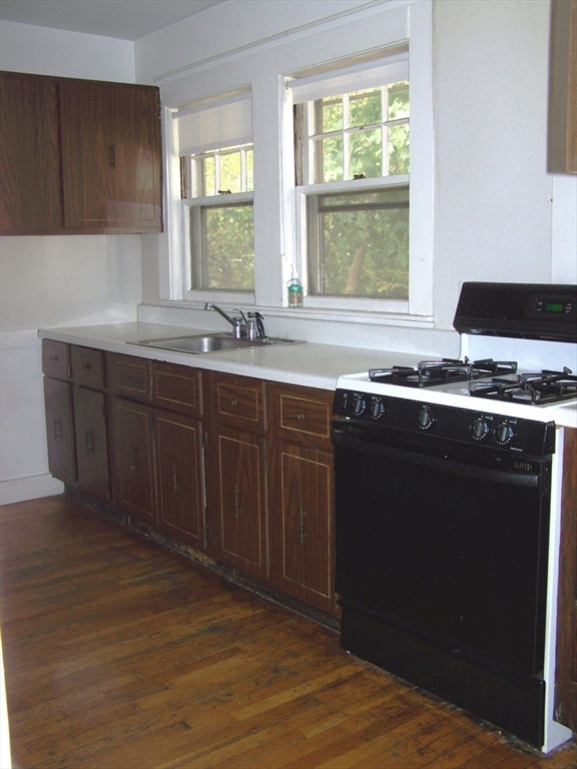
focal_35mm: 38
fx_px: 845
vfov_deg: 49.0
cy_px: 384
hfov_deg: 37.7
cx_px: 288
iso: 80
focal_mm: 6.3
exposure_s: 1/60
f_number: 2.8
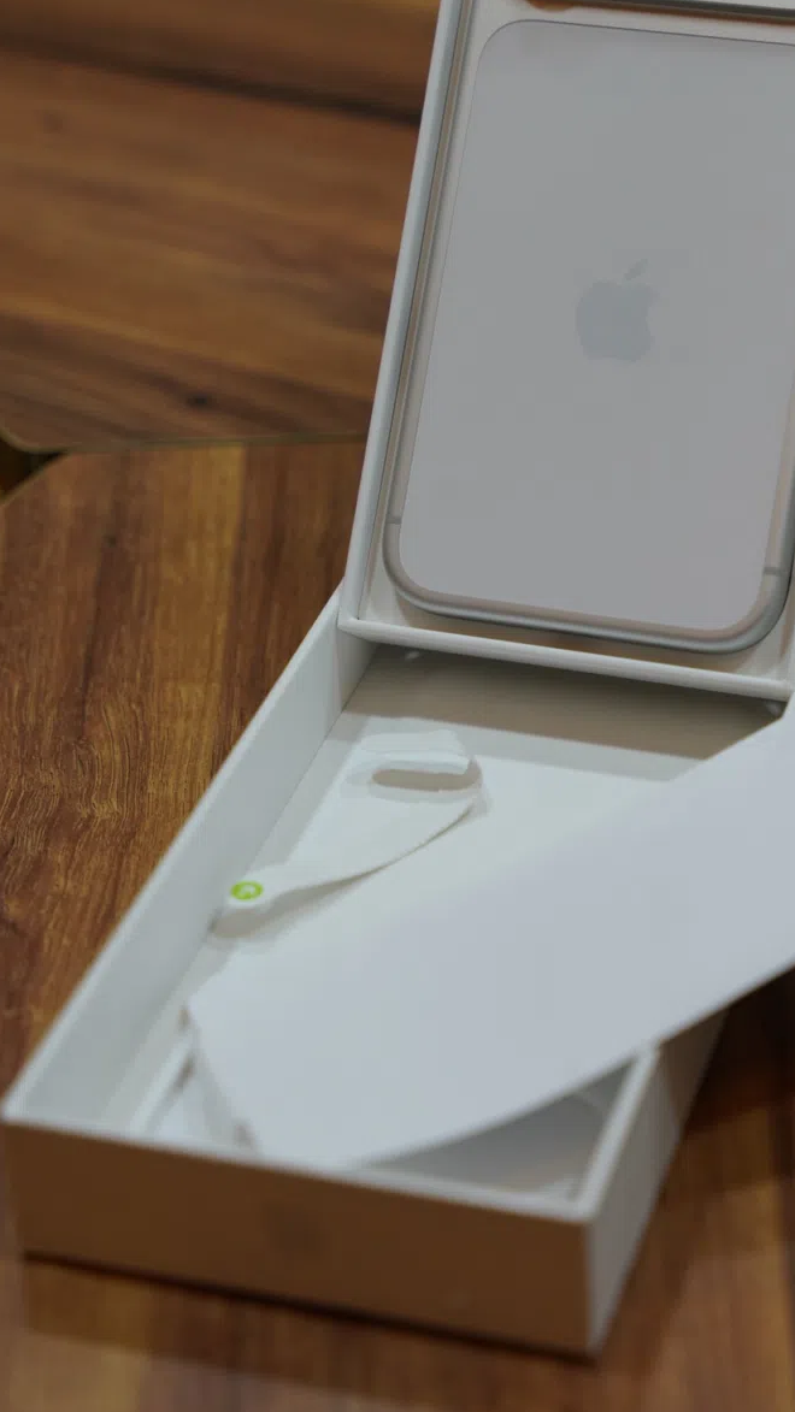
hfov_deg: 12.6
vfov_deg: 22.2
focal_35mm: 96
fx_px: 3597
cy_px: 596
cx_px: 573
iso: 500
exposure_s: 1/160
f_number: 4
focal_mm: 70
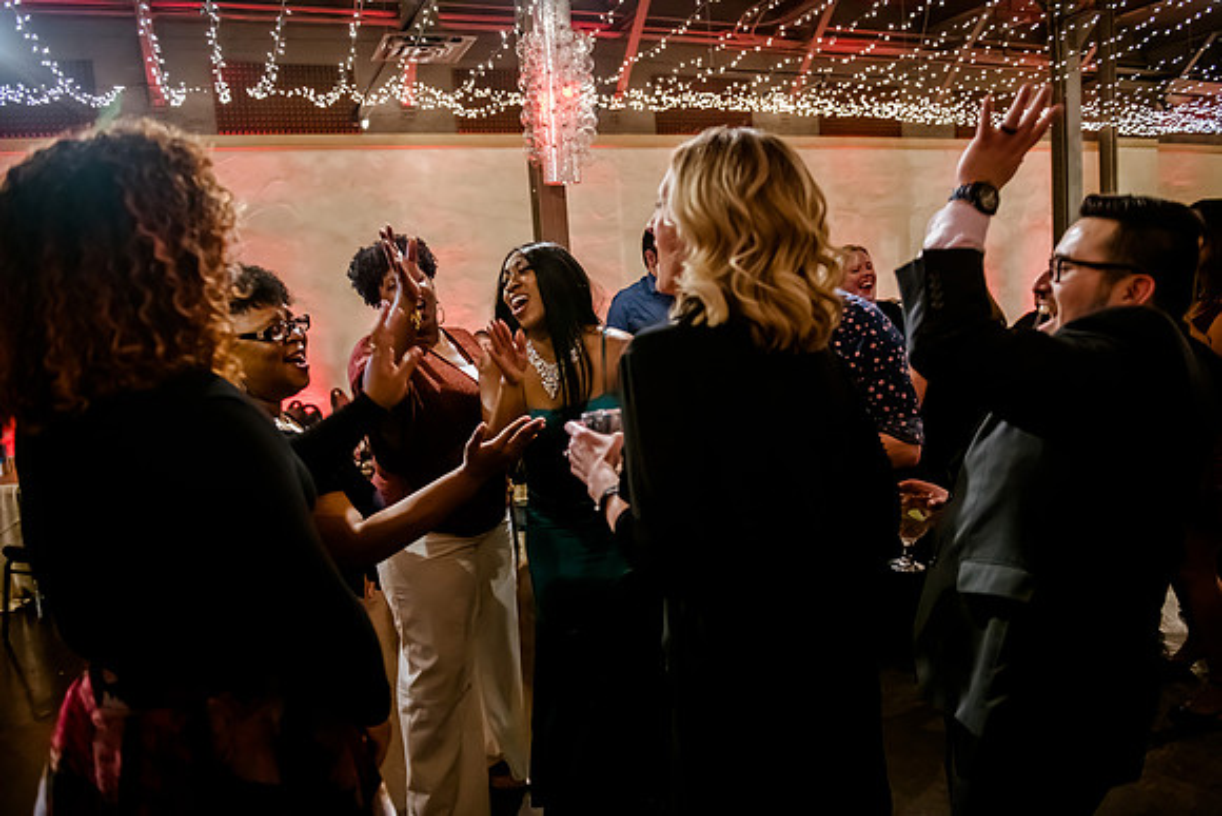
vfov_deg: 53.2
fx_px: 815
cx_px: 611
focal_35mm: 24
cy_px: 408
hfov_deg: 73.7
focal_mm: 24
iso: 5000
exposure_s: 1/125
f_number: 2.8
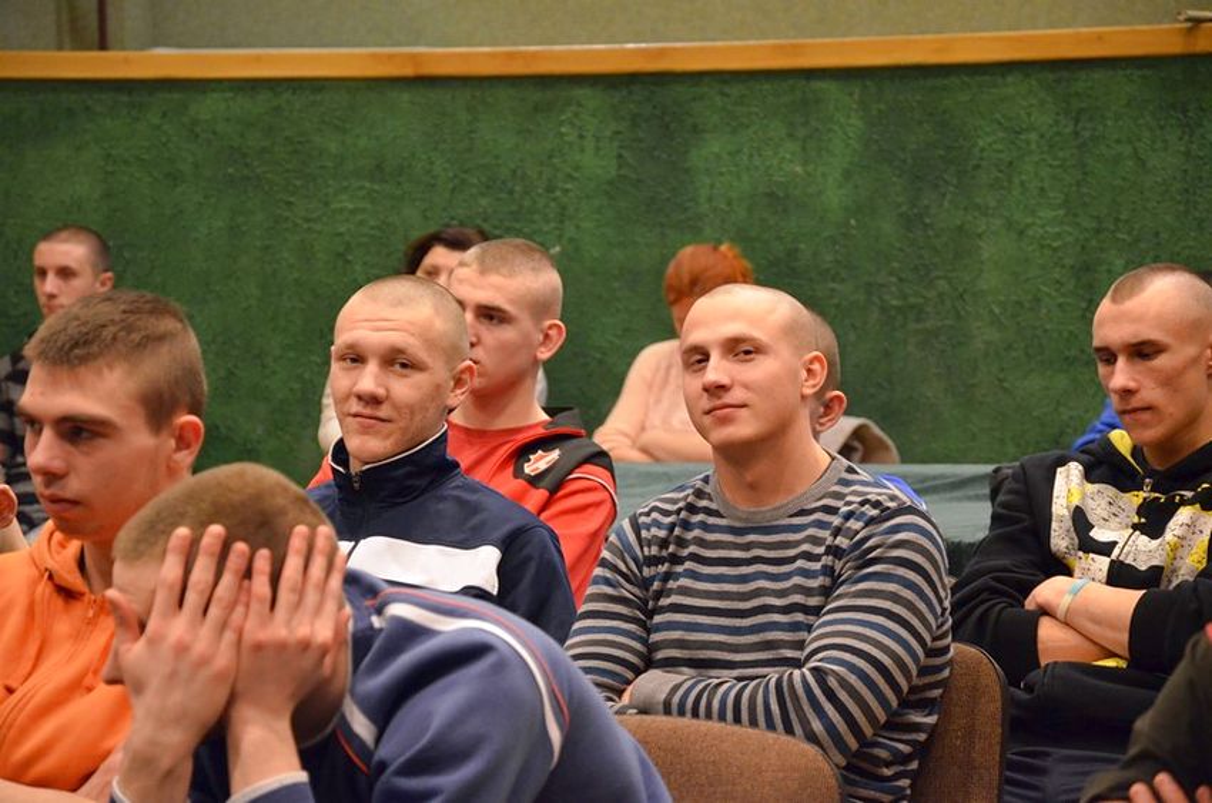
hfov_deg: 13.1
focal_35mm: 158
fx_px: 5292
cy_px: 402
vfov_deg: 8.7
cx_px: 606
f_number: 5.6
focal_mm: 105
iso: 3200
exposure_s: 1/30
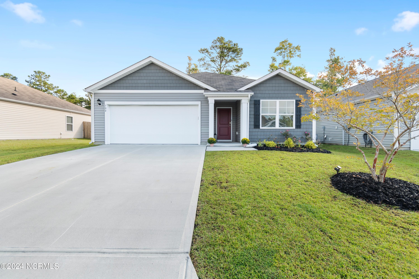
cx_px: 210
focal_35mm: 15
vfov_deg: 77.3
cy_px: 140
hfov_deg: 100.4
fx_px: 175
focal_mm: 10
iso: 100
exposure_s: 1/125
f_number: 4.5
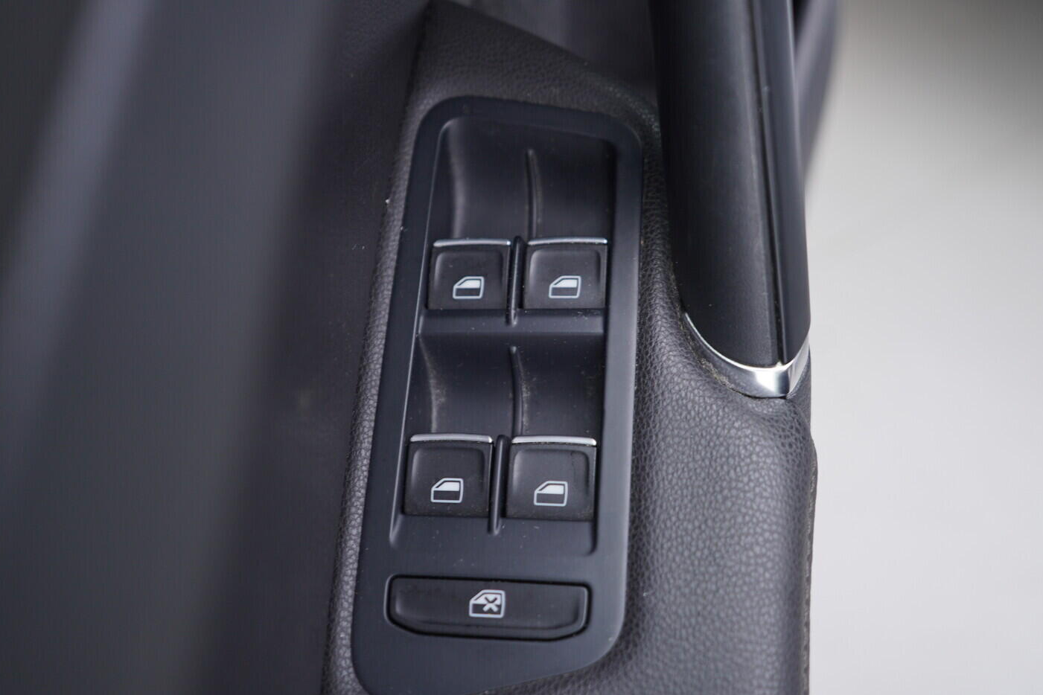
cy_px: 339
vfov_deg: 35.9
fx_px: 1072
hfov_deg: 51.9
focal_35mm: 37
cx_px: 524
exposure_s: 1/40
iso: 160
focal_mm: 24
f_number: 2.8
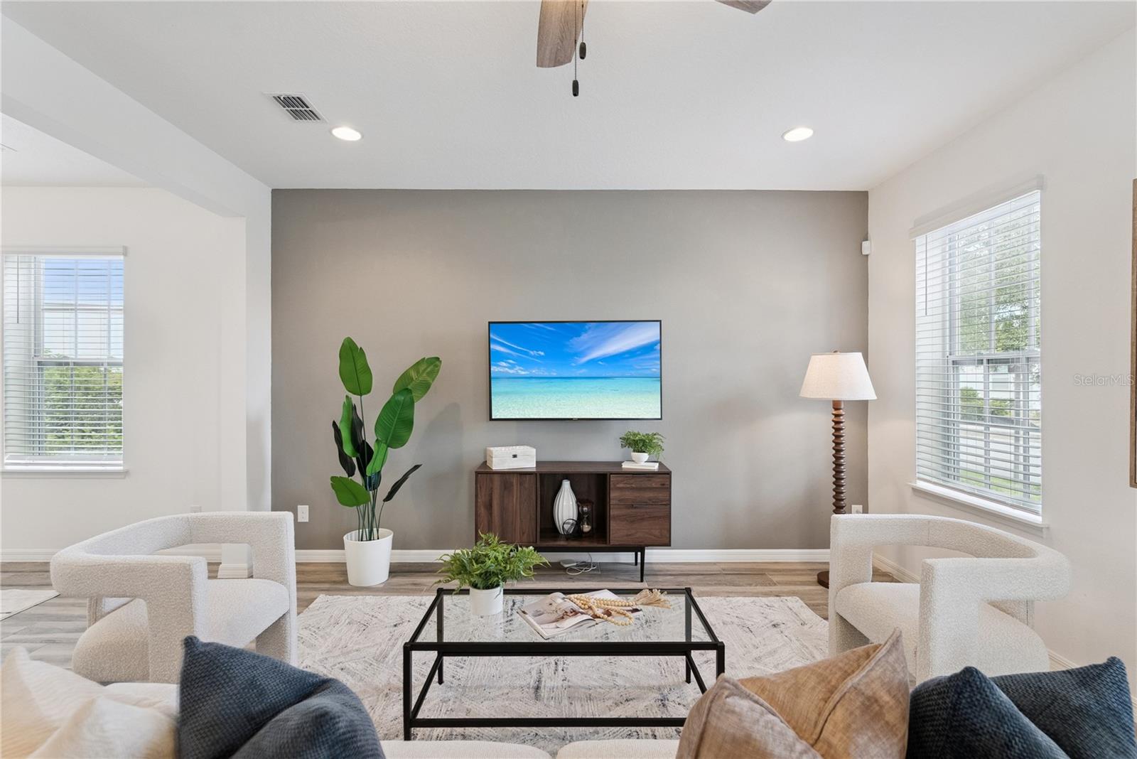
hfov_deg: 96.7
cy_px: 380
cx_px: 568
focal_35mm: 16
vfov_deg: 73.8
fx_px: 505
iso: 2000
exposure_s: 1/125
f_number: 7.1
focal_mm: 16
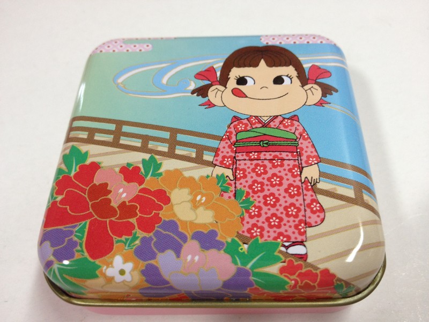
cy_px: 161
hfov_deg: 52.6
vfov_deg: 40.7
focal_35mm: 35
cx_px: 214
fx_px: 434
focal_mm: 4.28
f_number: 2.4
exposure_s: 1/25
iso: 80
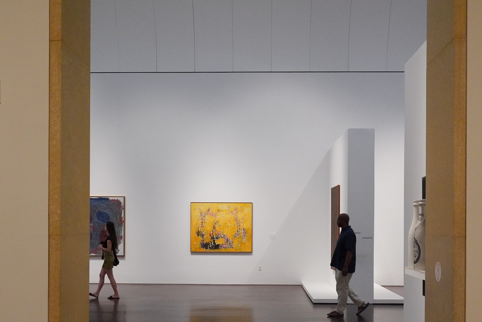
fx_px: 589
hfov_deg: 44.5
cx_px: 246
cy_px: 224
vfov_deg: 30.2
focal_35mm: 44
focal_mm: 31
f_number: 8
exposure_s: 1/100
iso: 8000
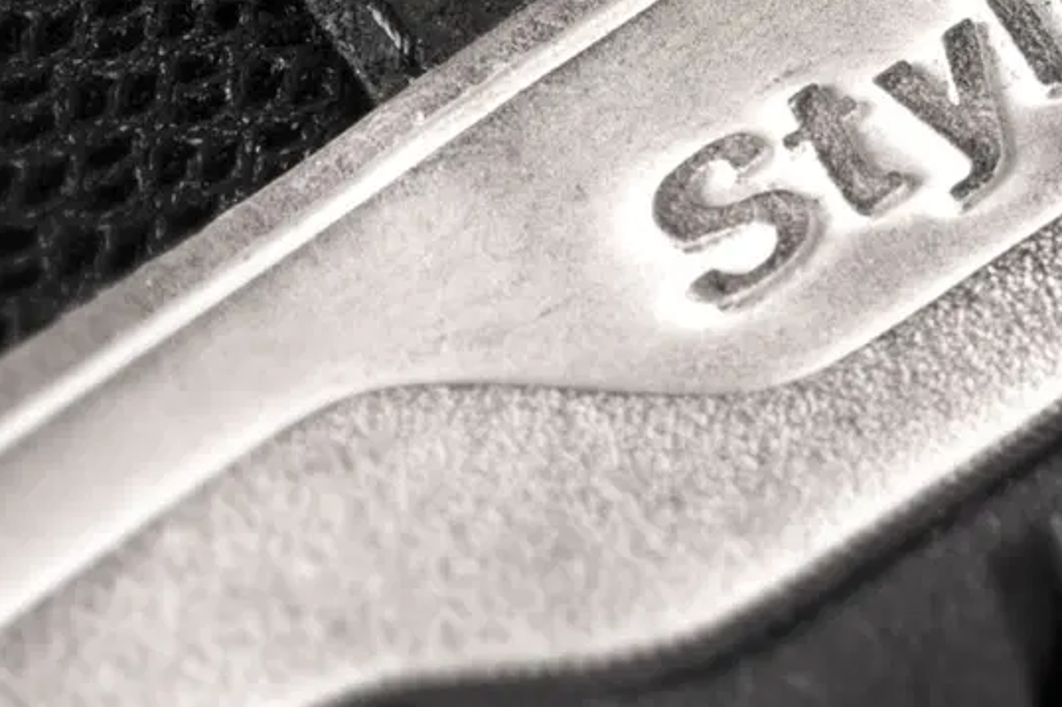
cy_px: 4
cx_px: 1135
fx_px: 5428
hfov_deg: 11.0
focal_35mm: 184
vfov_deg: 7.4
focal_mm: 55
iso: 100
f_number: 20
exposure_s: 1/100
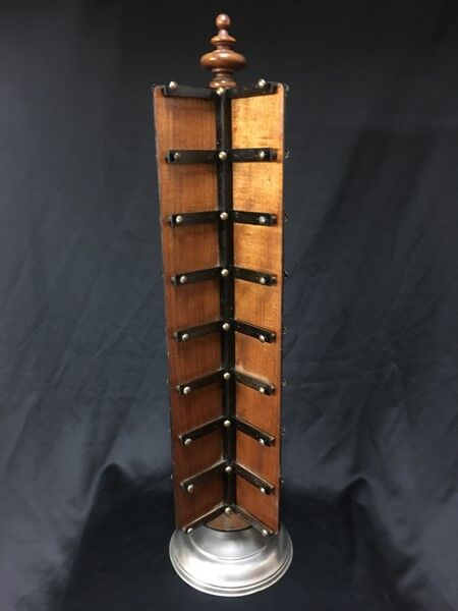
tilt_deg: -16.0
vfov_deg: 61.7
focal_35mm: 29
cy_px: 306
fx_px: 512
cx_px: 229
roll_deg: +3.2
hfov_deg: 48.2
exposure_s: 1/17
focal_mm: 4.15
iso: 400
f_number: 2.2
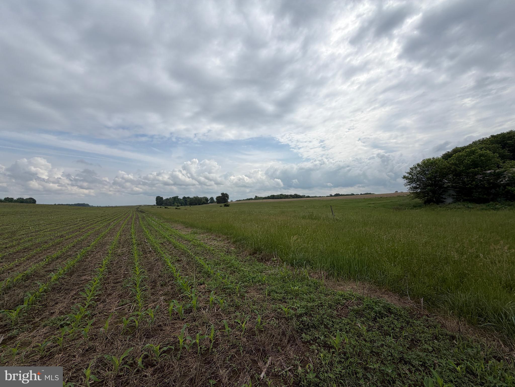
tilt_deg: +2.3
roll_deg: +1.4
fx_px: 208
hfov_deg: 102.1
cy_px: 194
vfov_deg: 85.7
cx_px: 258
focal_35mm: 14
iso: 20
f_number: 2.2
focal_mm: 2.22
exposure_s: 1/1848
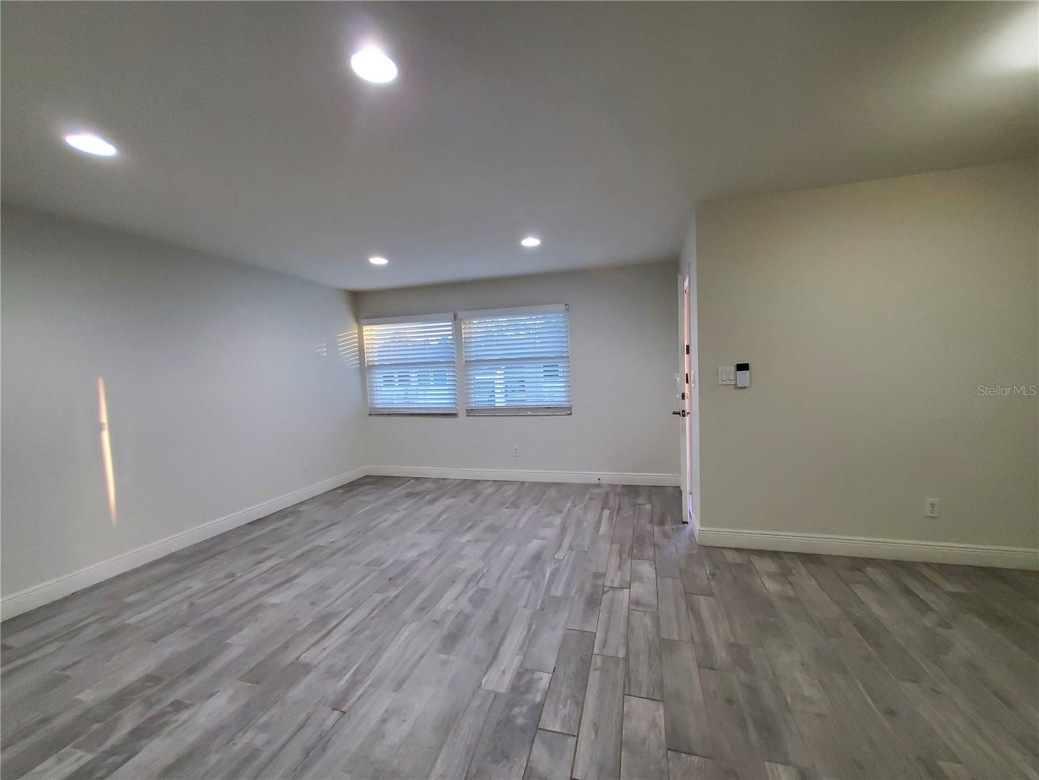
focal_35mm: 13
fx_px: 390
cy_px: 390
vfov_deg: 89.9
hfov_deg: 106.2
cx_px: 520
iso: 320
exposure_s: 1/60
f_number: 2.2
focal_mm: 1.8
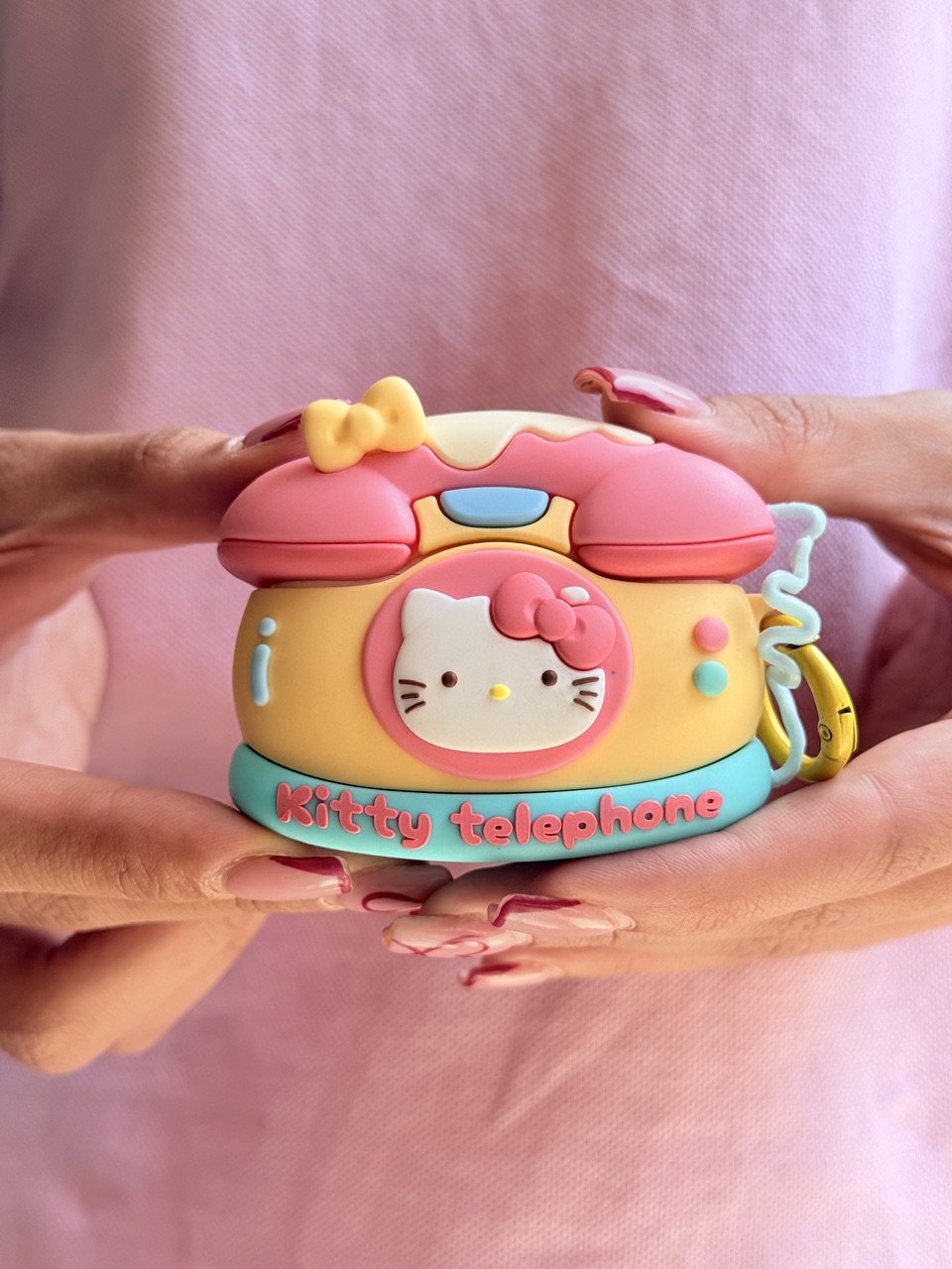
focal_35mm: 48
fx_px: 1760
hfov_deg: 30.3
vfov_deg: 39.7
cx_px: 476
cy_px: 634
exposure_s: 1/778
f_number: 1.78
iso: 64
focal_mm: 6.76
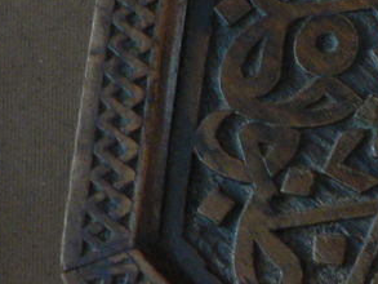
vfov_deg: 12.1
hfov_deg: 14.7
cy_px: 138
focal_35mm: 123
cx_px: 605
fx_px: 1344
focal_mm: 6
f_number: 2.8
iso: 200
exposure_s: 1/30
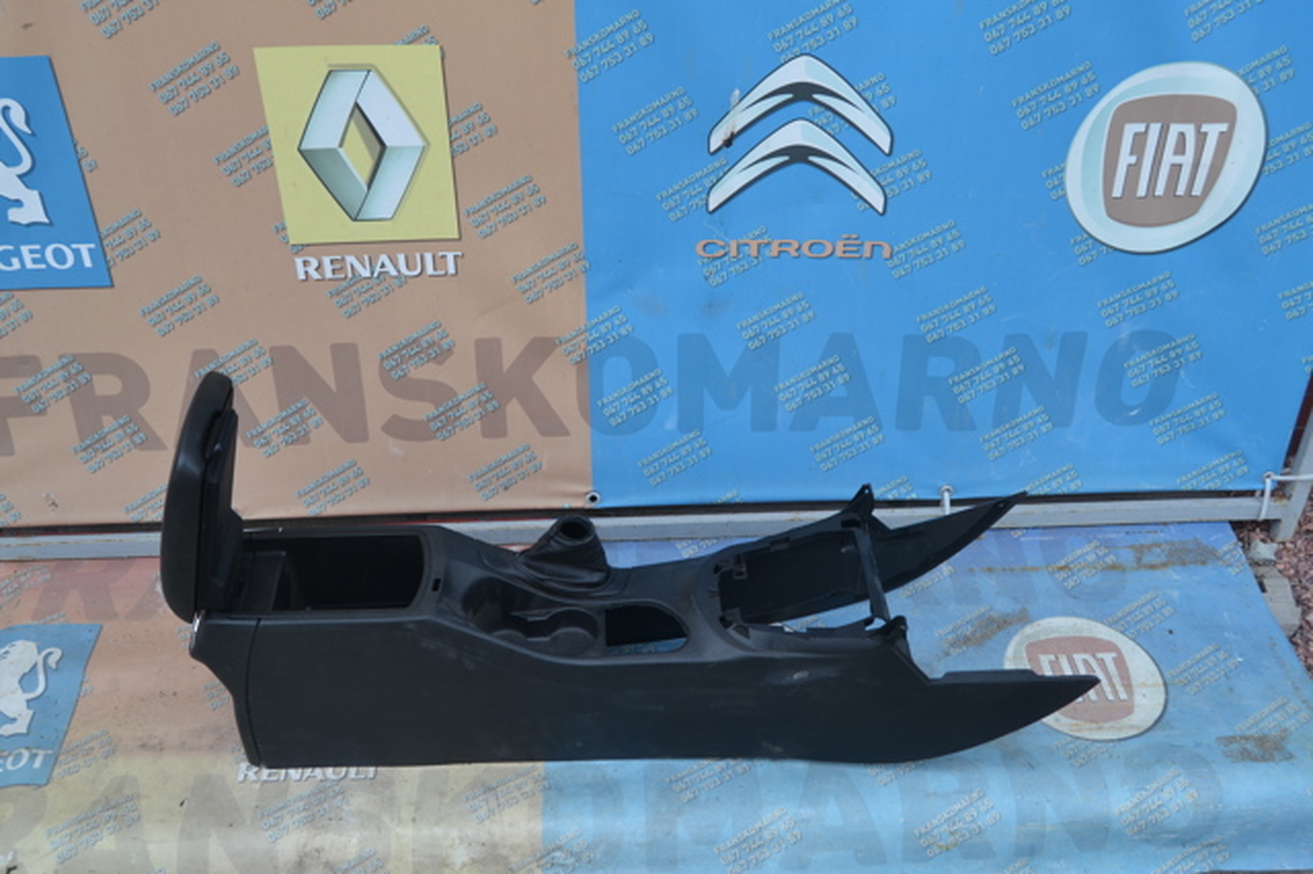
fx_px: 1203
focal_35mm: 33
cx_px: 656
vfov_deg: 39.9
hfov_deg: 57.2
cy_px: 437
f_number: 6.3
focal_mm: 22
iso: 100
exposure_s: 1/160
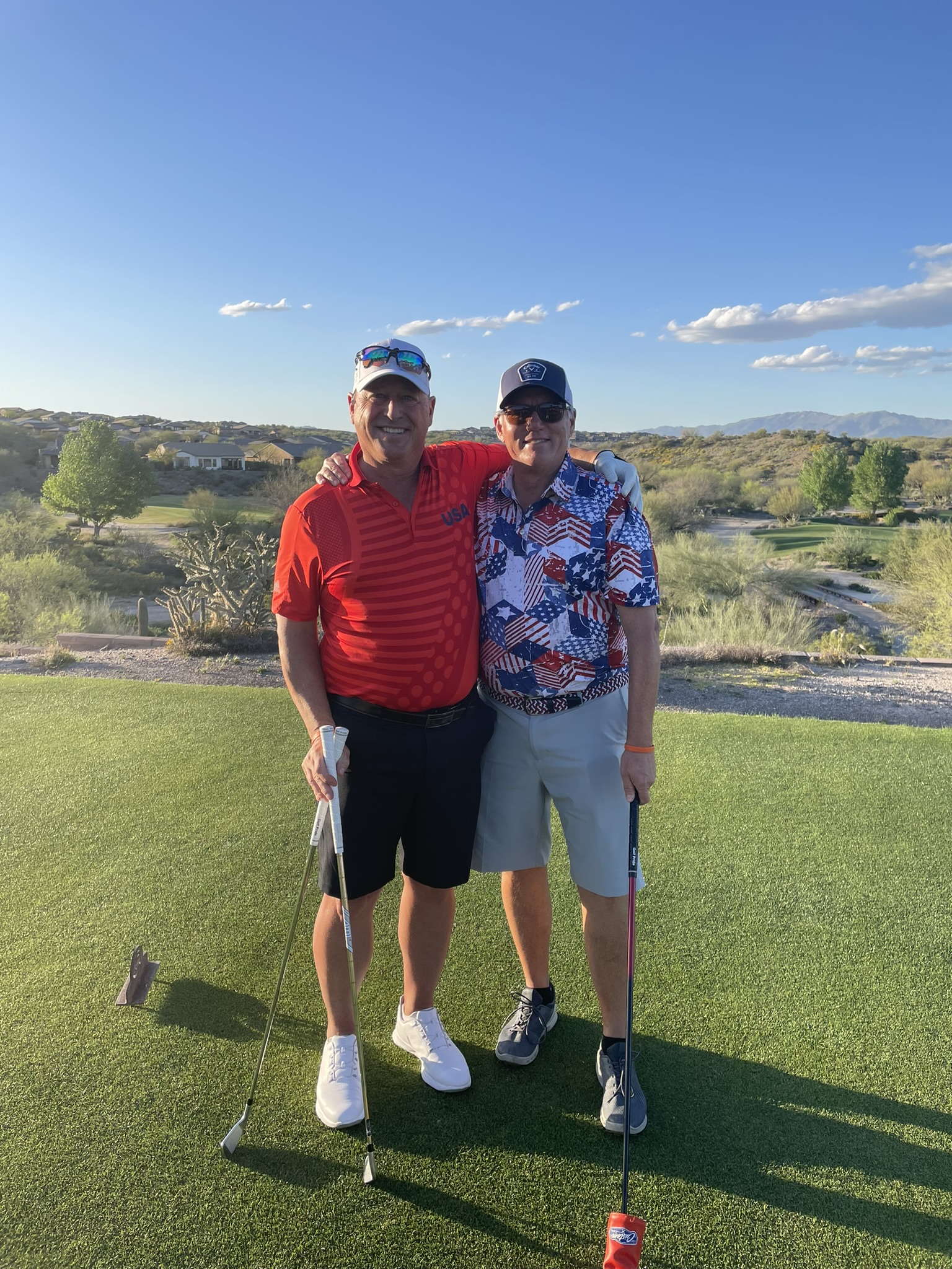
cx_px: 476
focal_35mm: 26
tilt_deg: -12.4
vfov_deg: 67.3
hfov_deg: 53.1
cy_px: 634
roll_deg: -0.7
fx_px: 953
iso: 32
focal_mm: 4.2
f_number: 1.6
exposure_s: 1/1366
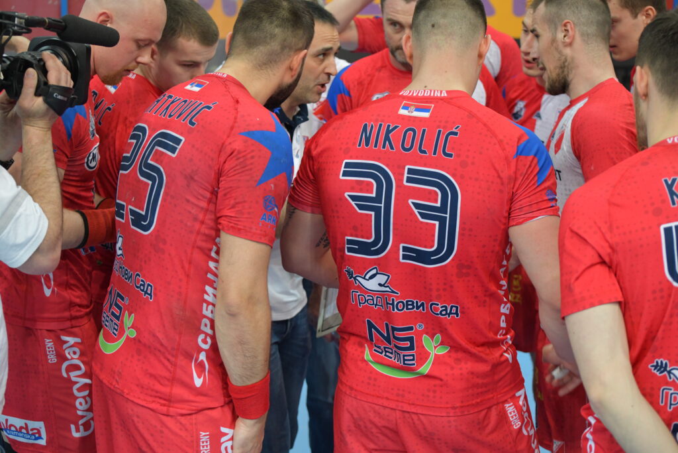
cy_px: 226
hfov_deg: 28.8
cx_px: 339
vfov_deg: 19.5
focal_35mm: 70
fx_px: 1318
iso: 3200
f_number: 5.6
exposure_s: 1/320
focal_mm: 70
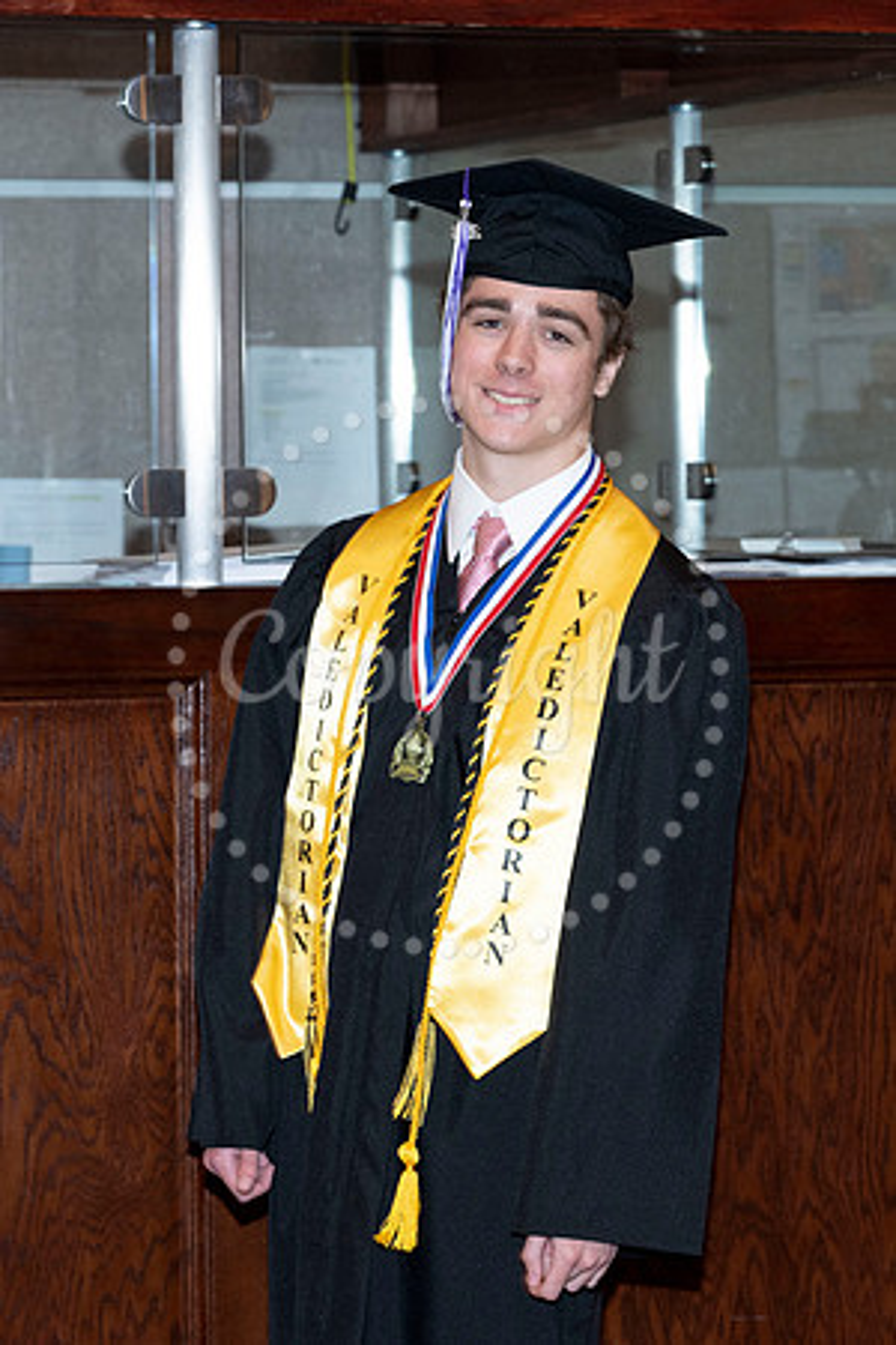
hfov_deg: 10.6
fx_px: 4816
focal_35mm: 129
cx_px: 448
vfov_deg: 15.9
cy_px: 672
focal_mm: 86
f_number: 5.6
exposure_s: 1/80
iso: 800
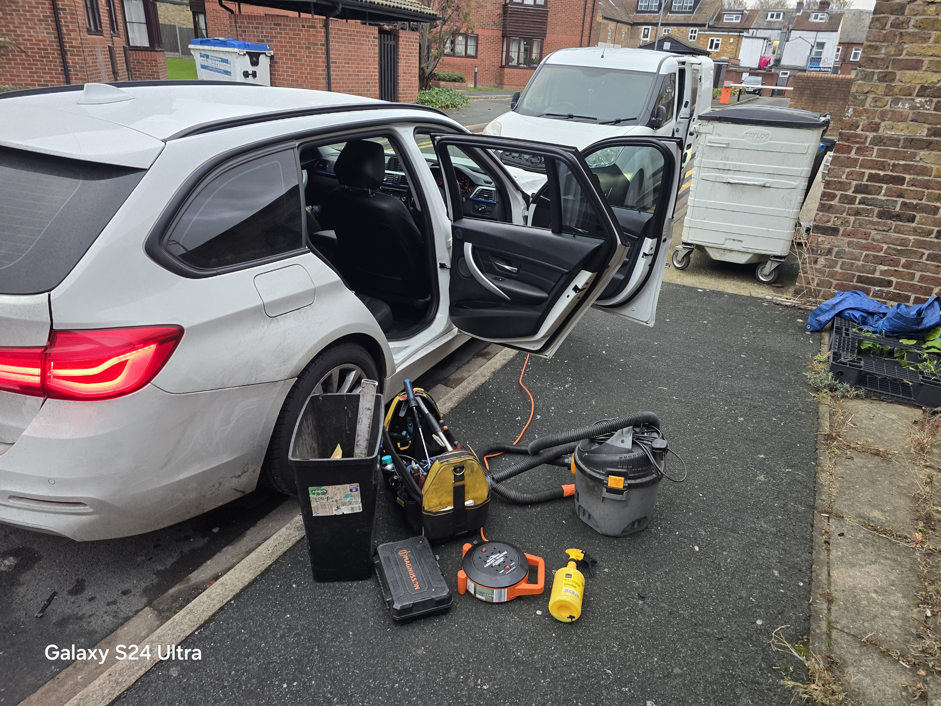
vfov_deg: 58.9
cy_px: 353
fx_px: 625
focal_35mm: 23
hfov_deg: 73.9
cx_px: 470
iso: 160
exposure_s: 1/100
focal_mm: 6.3
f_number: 1.7
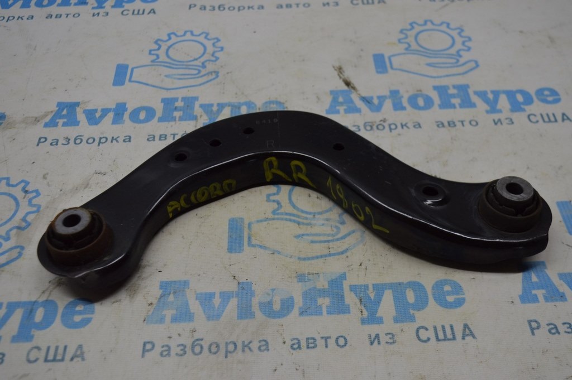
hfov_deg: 48.0
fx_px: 643
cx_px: 286
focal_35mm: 40
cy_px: 190
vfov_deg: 33.0
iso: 400
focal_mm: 27
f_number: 5
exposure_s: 1/100
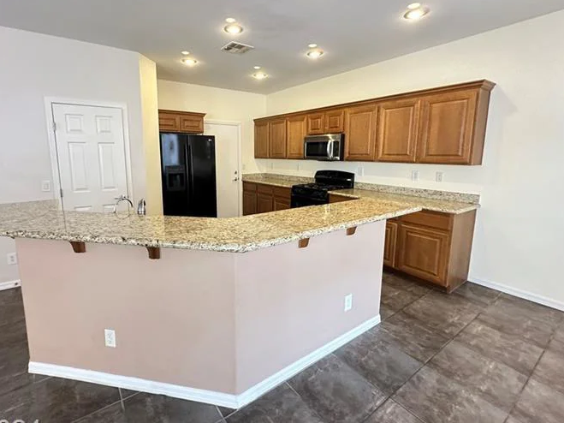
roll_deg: -0.5
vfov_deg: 74.6
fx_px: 277
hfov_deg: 90.8
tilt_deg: -7.8
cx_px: 255
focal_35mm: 17
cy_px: 194
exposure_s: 1/60
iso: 320
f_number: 2.2
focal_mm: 2.22
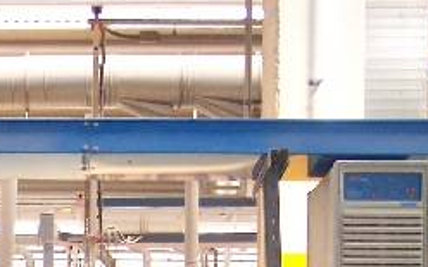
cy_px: 512
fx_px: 1516
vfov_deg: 9.5
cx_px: -109
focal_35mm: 130
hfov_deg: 15.4
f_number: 2.8
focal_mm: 8
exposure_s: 1/45
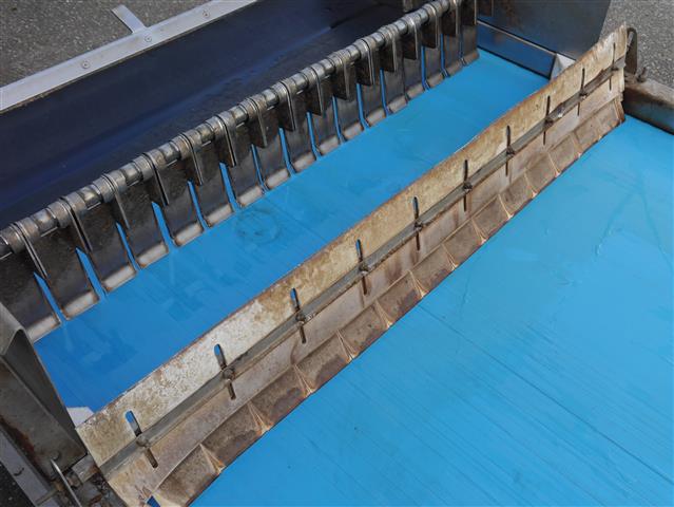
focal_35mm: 36
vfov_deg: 39.7
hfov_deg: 51.3
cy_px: 254
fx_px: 701
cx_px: 337
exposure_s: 1/200
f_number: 5.6
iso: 160
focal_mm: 18
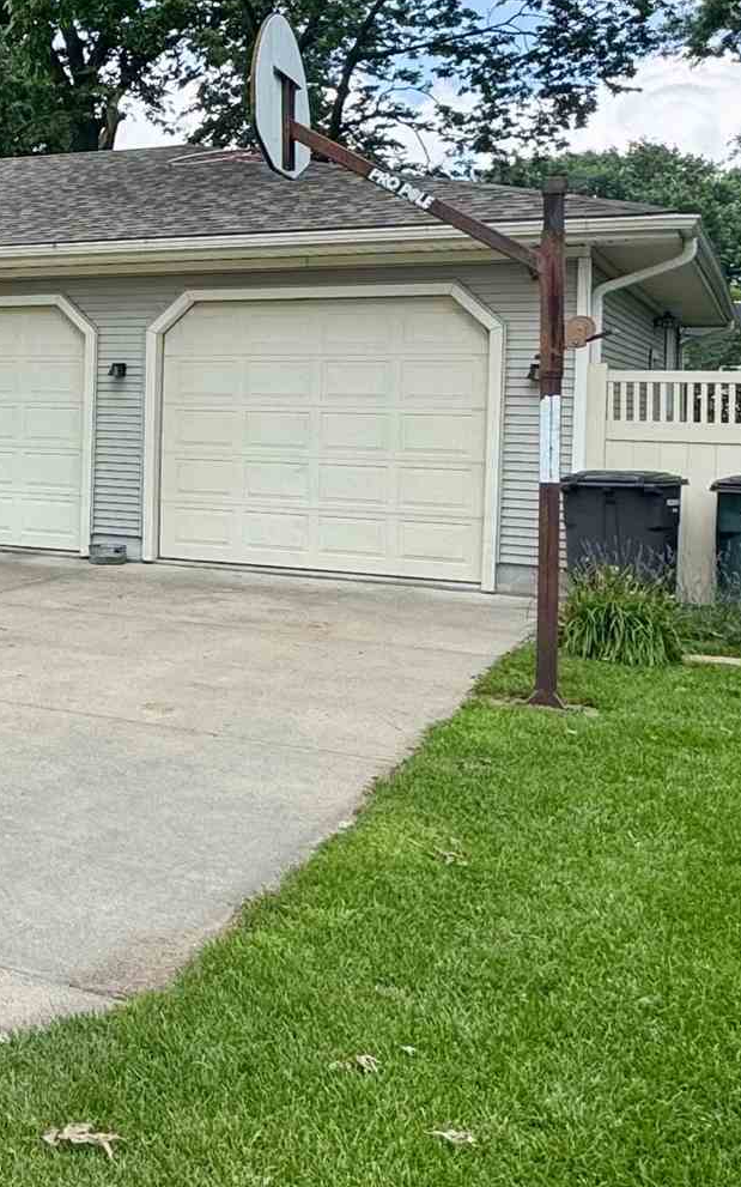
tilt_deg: -1.0
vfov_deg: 43.0
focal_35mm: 46
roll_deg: -1.5
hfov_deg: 23.0
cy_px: 411
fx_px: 1487
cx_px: -352
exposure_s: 1/763
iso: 50
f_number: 2.2
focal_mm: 2.22
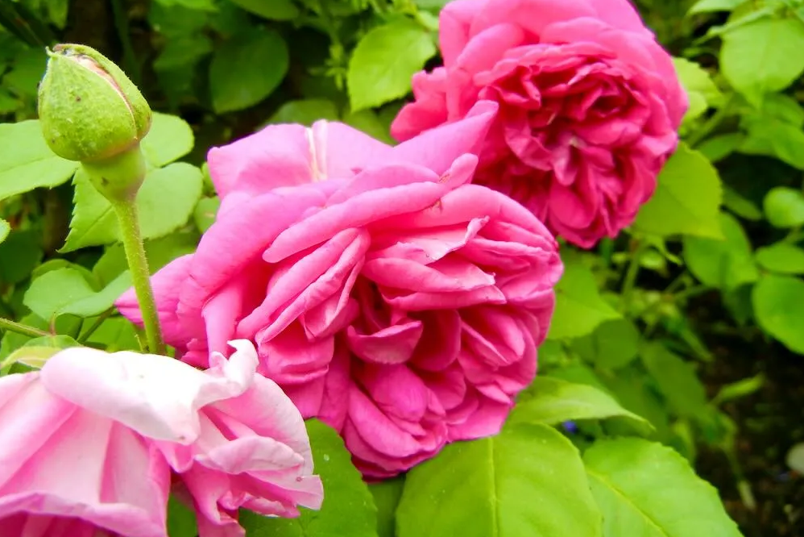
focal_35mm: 32
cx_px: 394
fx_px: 715
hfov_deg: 58.7
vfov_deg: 41.1
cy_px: 260
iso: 160
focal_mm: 5.4
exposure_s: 1/288
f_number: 3.5
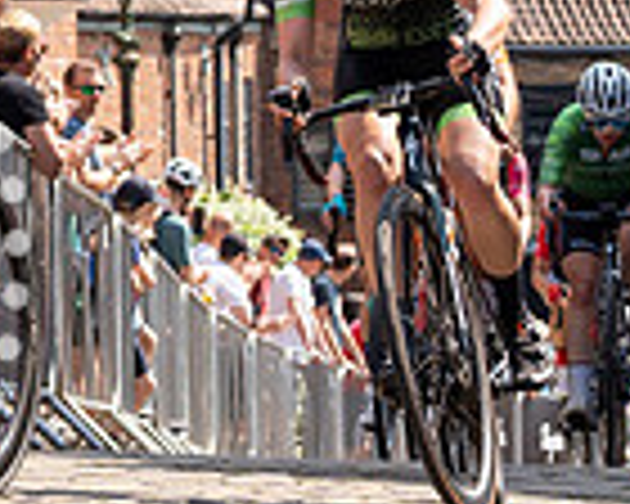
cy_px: -3
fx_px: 4027
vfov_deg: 7.1
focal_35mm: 216
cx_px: -301
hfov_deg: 8.7
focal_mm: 38
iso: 160
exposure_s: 1/2500
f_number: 3.5
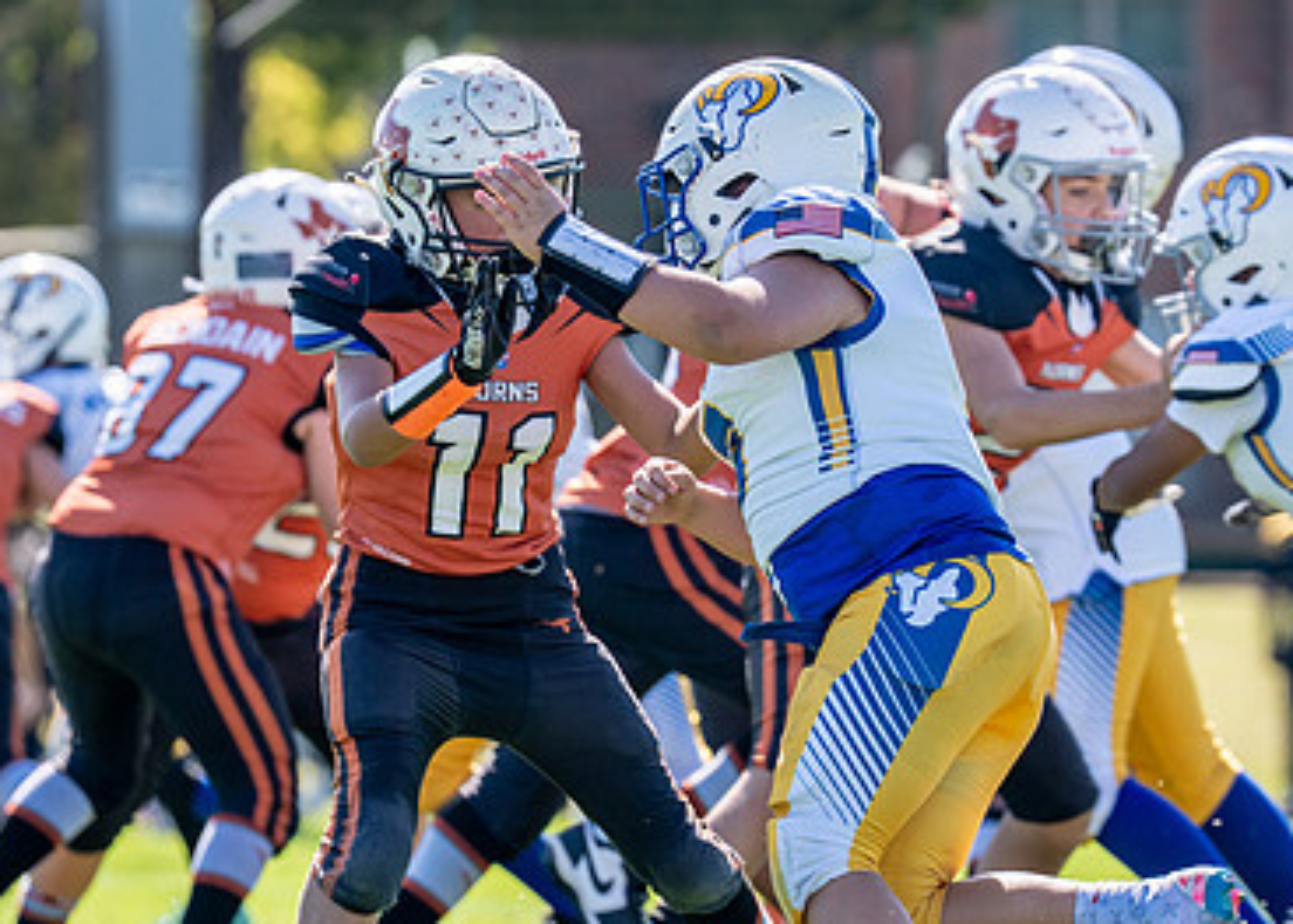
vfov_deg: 4.3
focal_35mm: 338
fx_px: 12414
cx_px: 814
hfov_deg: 6.0
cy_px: 464
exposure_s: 1/3200
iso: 200
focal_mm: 144
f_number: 2.8
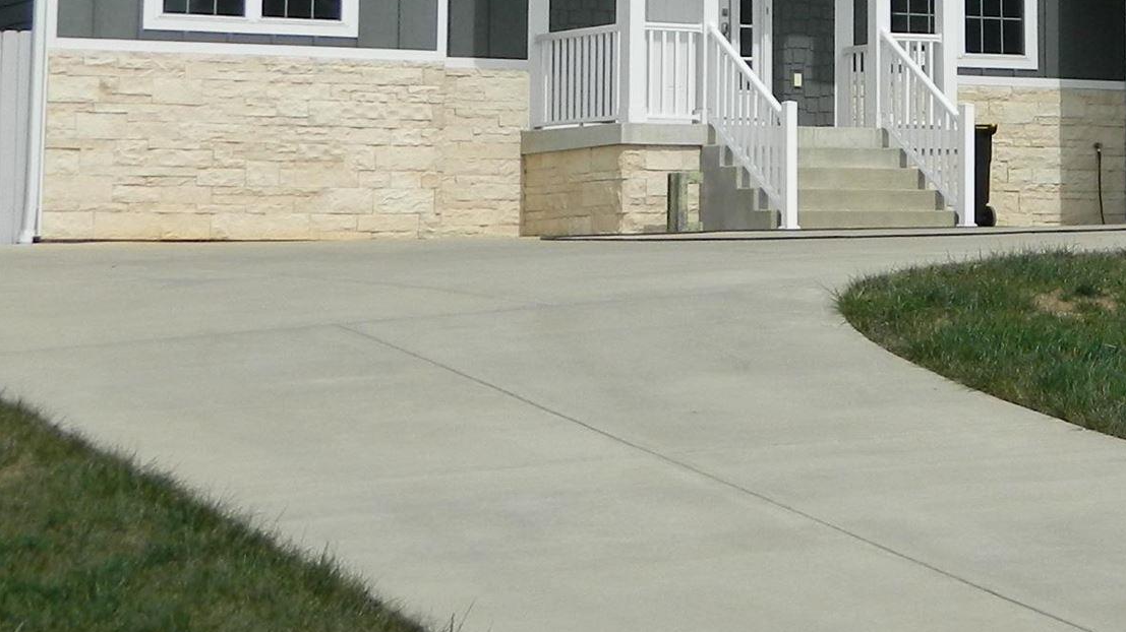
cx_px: 1186
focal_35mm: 124
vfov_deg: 9.5
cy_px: -300
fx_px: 3701
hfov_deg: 16.8
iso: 80
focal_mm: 7.3
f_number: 9.8
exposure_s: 1/200
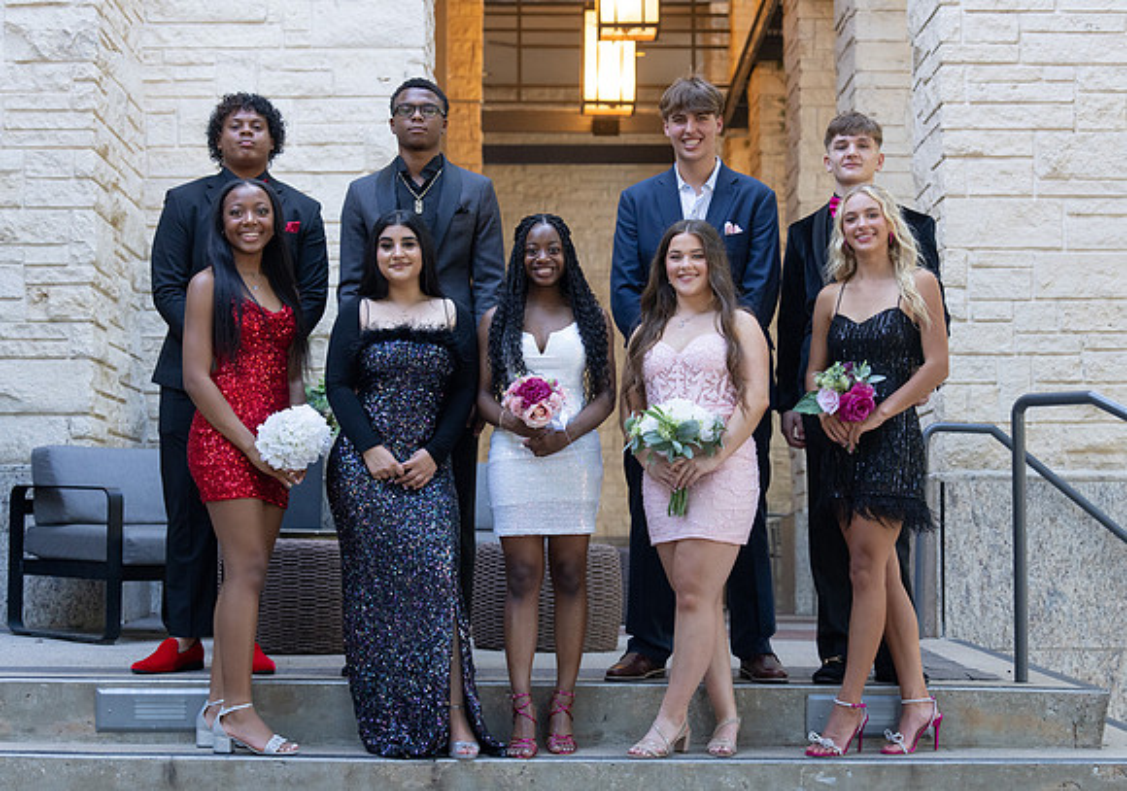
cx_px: 609
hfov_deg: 25.6
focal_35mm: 78
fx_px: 2480
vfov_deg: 18.1
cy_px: 406
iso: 1600
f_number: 4
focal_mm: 70
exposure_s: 1/320
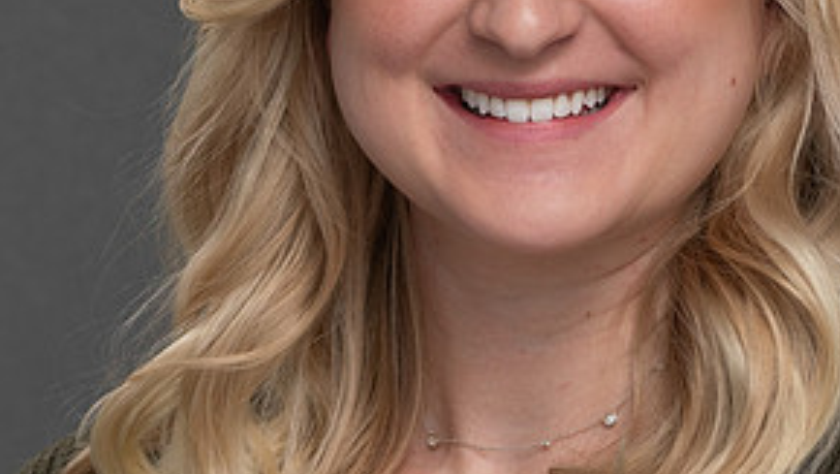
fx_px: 7845
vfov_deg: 3.5
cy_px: 329
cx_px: 643
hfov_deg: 6.1
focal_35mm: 352
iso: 100
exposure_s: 1/125
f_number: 4.5
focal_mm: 70
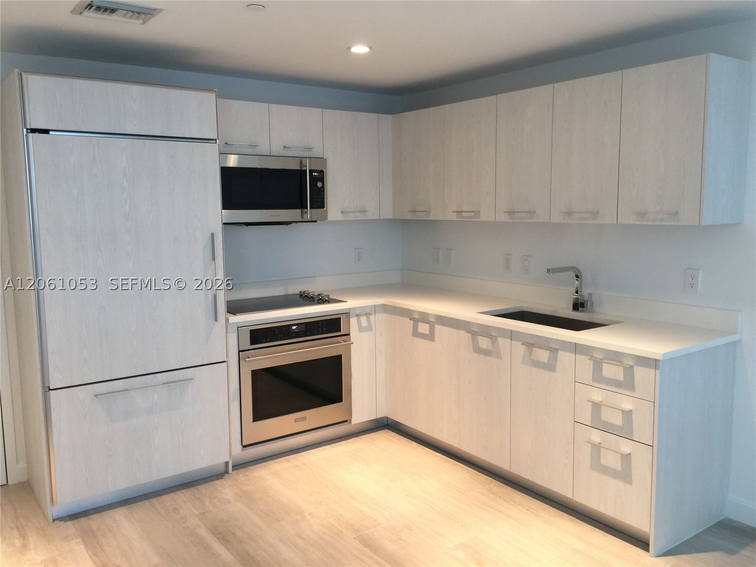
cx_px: 378
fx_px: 633
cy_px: 284
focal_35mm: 29
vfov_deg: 48.2
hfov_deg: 61.7
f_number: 2.2
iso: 64
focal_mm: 4.15
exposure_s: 1/15
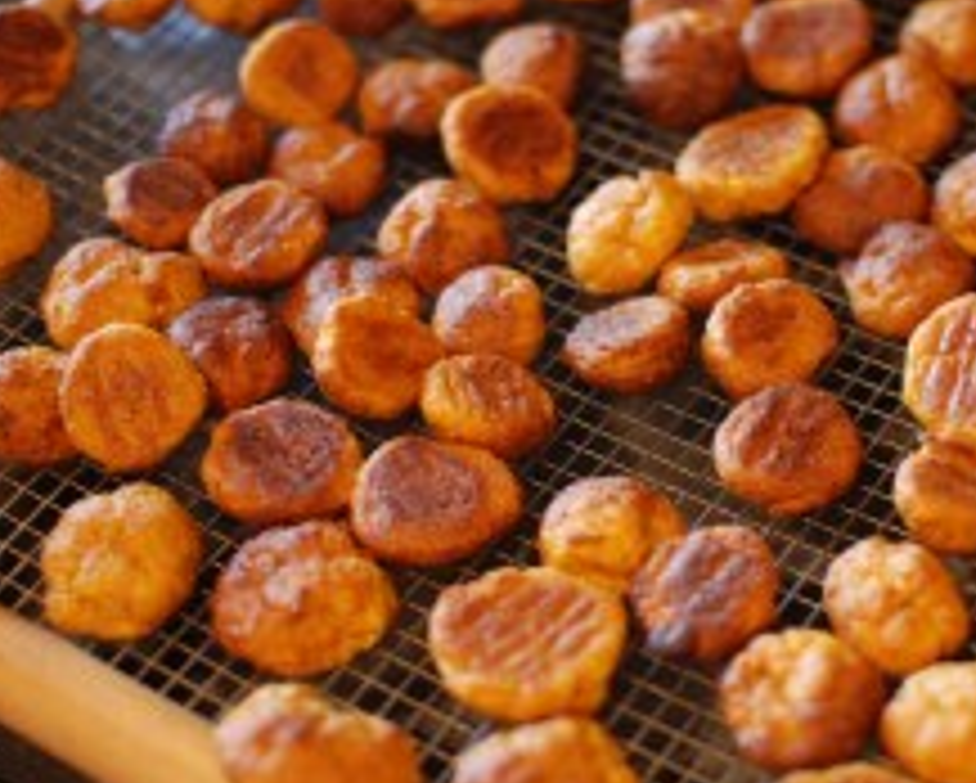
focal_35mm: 78
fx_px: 2255
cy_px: 423
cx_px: 724
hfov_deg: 24.2
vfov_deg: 19.7
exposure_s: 1/50
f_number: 1.4
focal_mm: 30
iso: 200
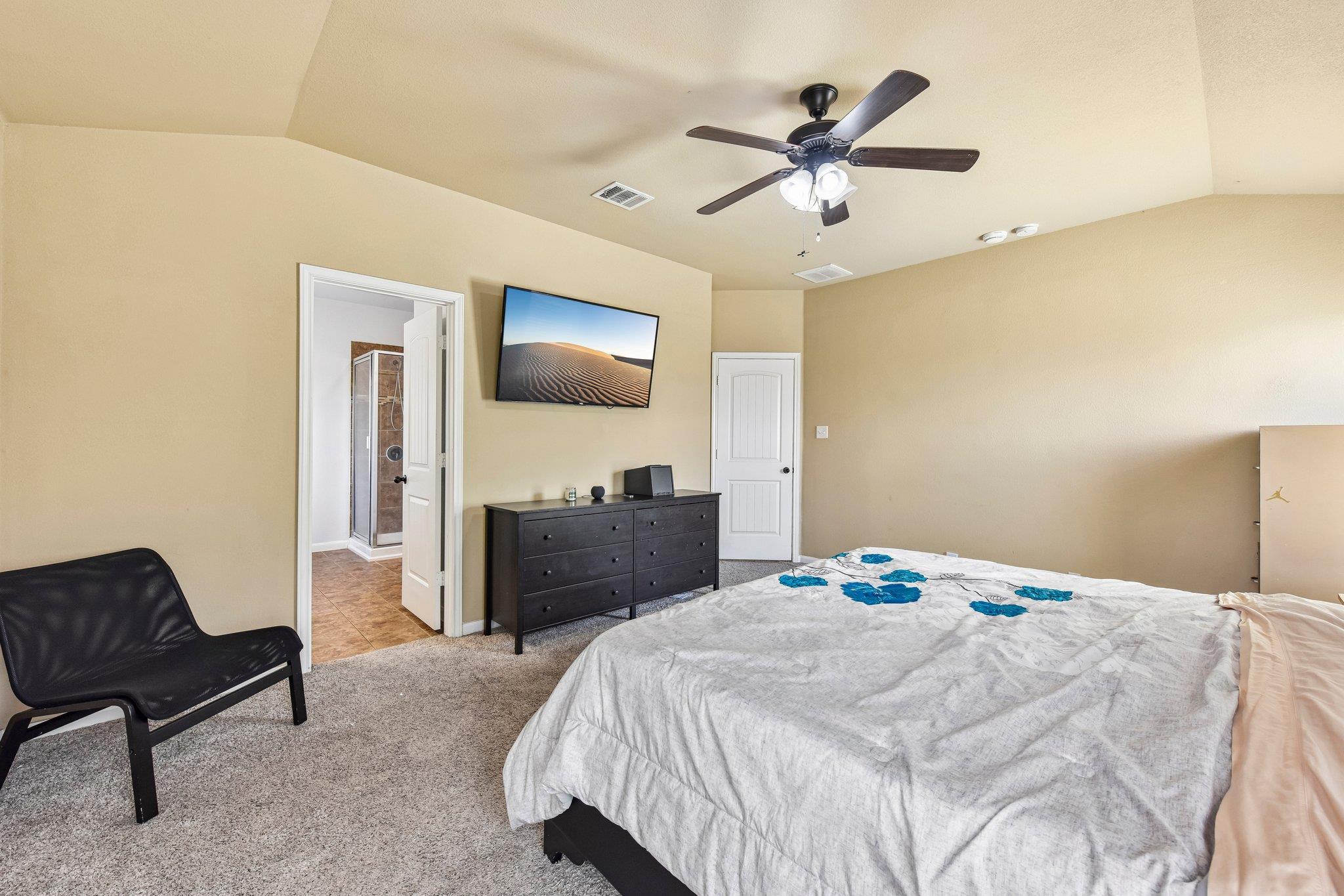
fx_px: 523
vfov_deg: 81.2
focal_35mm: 14
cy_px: 448
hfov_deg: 104.3
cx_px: 672
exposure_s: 1/15
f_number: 8
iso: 320
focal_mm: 14
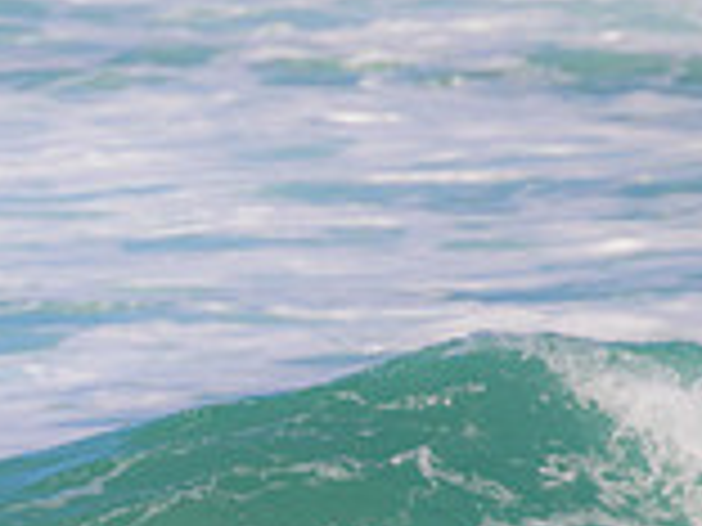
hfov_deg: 0.7
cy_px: 704
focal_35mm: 2856
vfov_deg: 0.5
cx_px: -580
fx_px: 57919
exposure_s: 1/1000
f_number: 11
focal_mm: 800
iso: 560
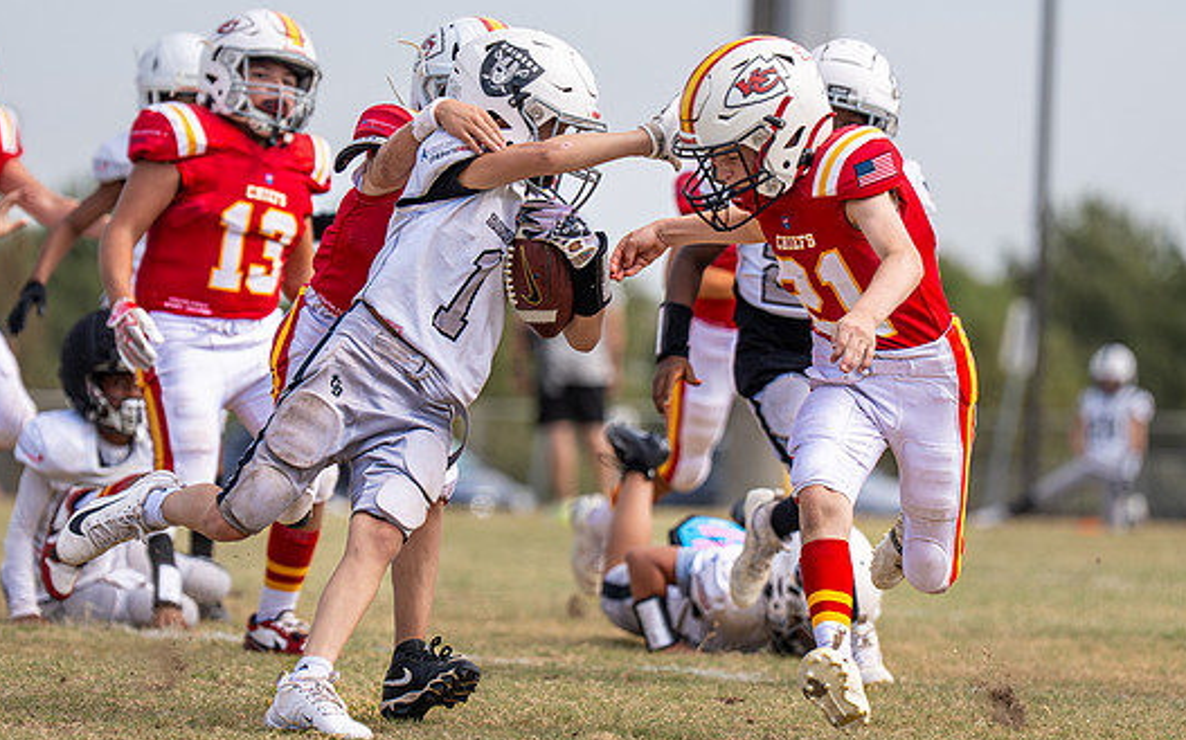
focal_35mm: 326
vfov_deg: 4.0
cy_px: 331
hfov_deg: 6.4
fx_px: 10534
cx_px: 552
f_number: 2.8
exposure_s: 1/3200
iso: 160
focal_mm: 167
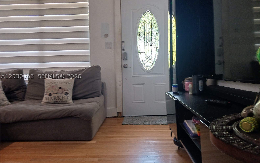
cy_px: 76
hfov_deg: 64.6
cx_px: 132
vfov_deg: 43.1
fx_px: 205
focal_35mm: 29
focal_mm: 4
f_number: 1.8
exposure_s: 1/40
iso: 200
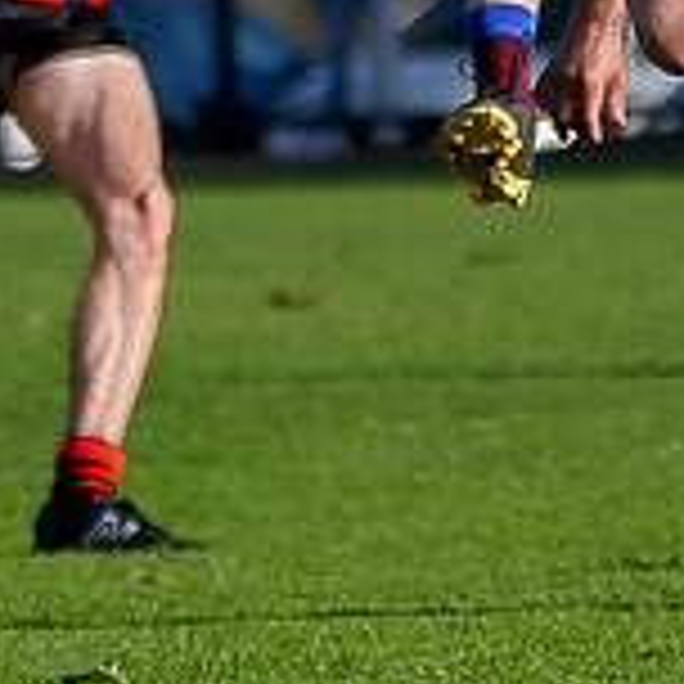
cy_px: 177
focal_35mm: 1393
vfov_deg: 1.3
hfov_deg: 1.3
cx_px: 627
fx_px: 31141
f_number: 2.8
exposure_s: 1/2500
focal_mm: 98
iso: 140
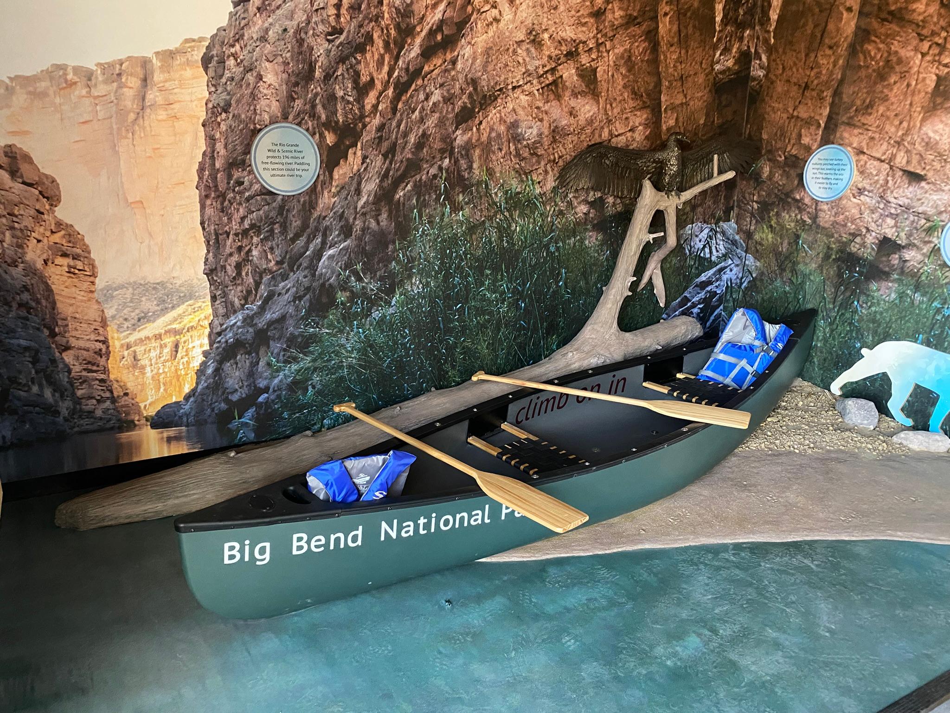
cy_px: 356
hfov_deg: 67.3
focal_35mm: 26
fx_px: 714
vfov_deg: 53.1
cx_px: 475
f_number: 1.8
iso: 800
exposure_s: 1/30
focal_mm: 4.25
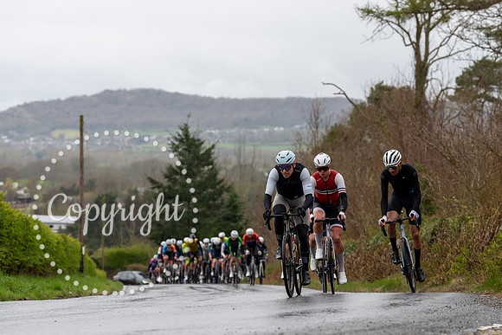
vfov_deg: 10.3
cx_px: 291
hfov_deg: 15.4
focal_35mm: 133
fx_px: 1855
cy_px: 176
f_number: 4
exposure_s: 1/1000
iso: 500
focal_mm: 113
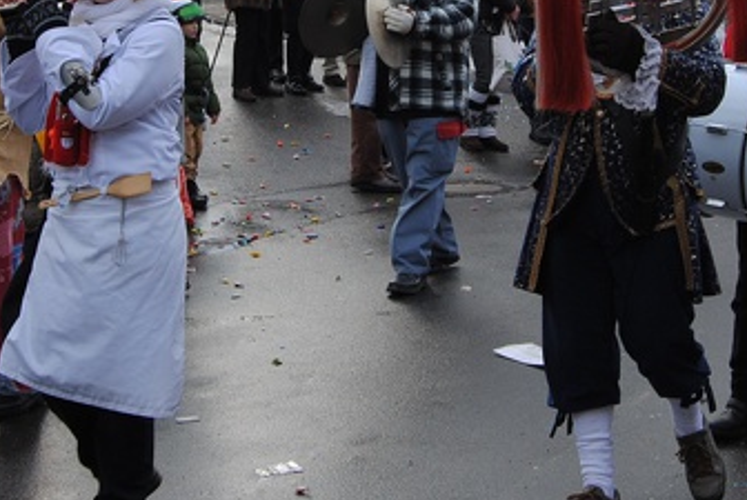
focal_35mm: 92
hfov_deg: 22.1
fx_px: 1911
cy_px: 31
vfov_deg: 14.7
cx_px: 358
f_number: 7.1
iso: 100
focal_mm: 26
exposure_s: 1/200
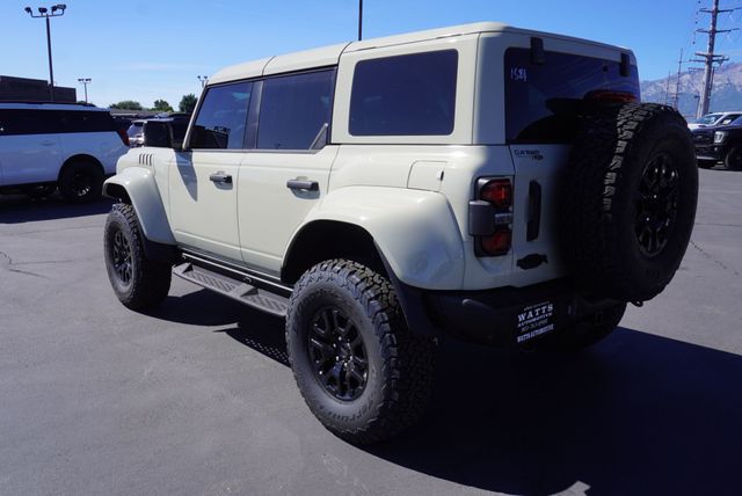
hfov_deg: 64.5
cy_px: 248
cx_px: 371
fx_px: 588
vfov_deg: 45.8
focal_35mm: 28
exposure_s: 1/160
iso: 100
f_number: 10
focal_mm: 19
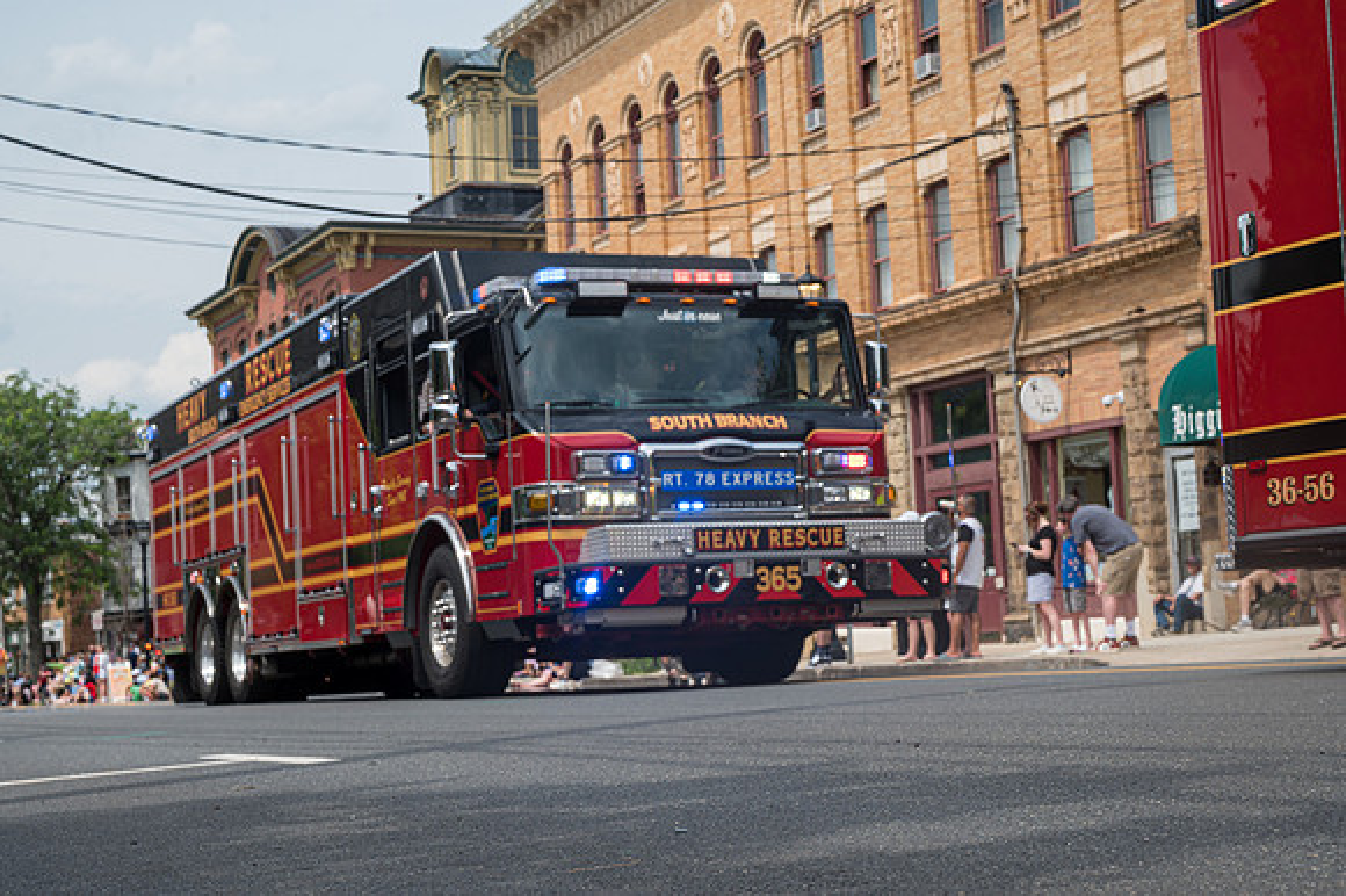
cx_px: 673
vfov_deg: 23.4
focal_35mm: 58
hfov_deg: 34.5
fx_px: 2167
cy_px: 448
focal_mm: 58
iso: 100
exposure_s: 1/250
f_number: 10
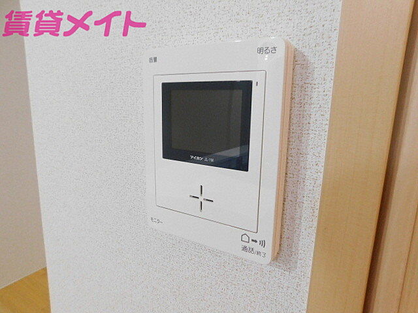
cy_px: 156
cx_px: 209
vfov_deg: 58.9
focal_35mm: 23
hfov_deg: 73.9
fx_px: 278
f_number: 3
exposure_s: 1/20
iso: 400
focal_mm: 4
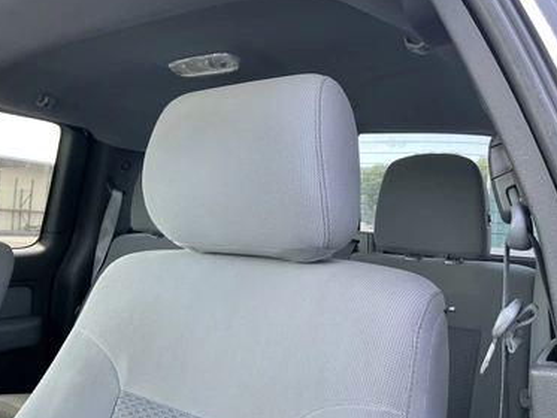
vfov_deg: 46.8
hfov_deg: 59.9
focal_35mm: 30
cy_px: 203
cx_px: 288
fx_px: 483
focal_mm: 3
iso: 64
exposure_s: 1/117
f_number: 1.8
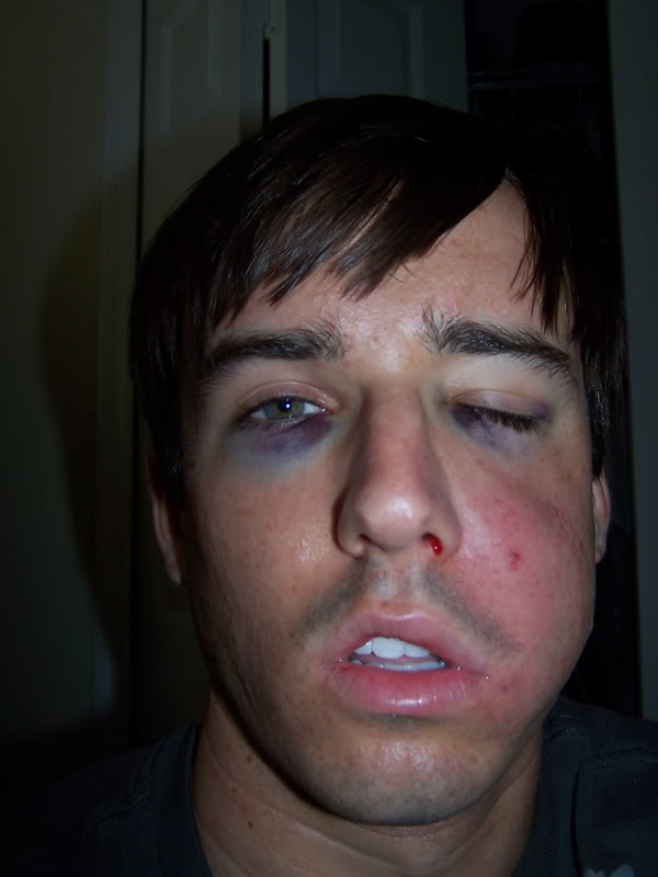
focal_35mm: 38
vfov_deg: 49.0
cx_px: 329
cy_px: 438
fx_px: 963
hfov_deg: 37.7
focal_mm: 6.3
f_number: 2.8
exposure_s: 1/60
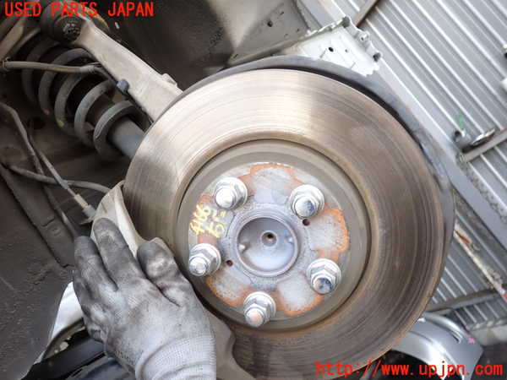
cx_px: 254
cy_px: 190
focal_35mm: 30
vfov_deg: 46.8
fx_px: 439
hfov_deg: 60.0
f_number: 2.3
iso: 100
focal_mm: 5.4
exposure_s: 1/100
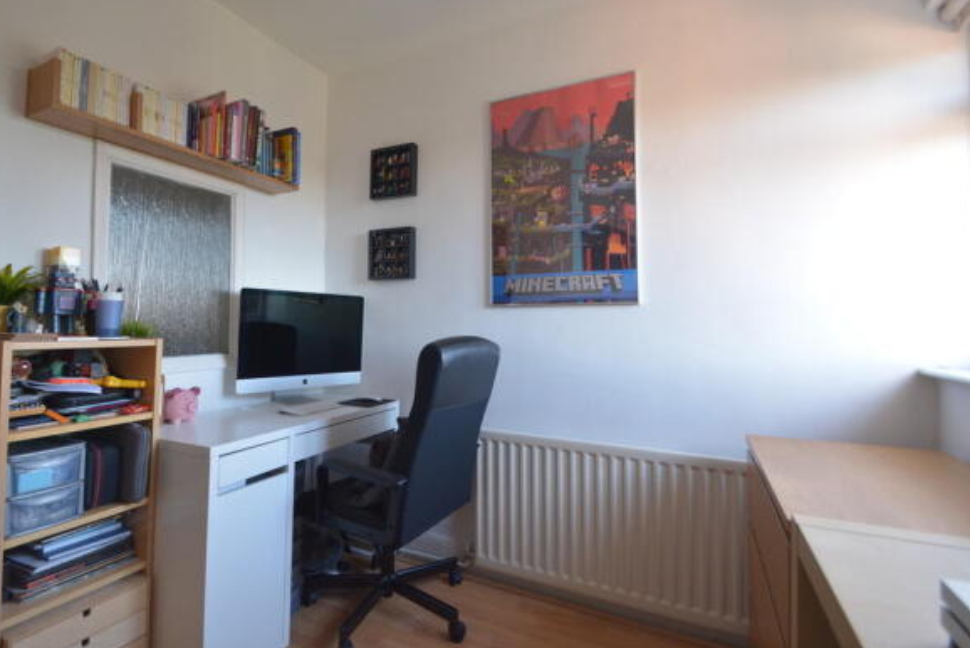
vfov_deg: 70.4
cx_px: 449
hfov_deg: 93.1
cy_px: 295
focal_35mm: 17
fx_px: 458
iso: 800
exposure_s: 1/50
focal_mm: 10
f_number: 4.5
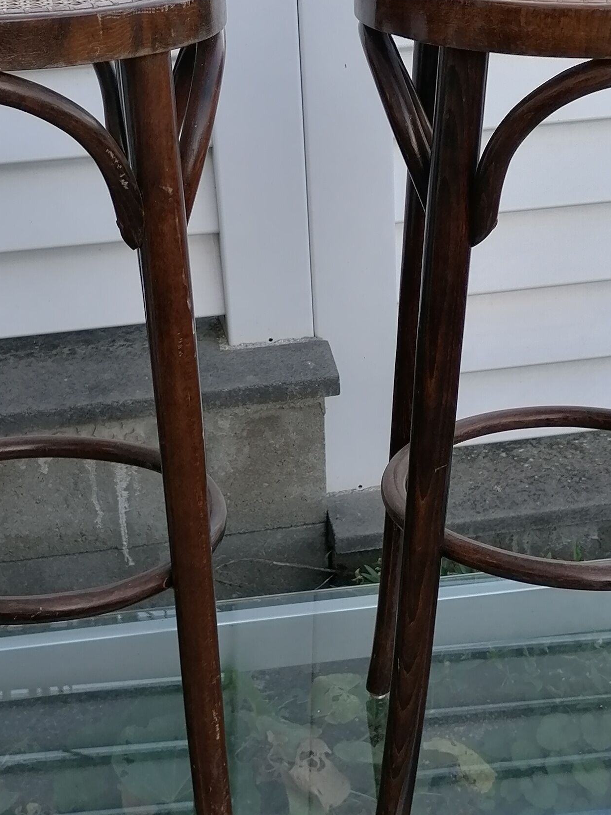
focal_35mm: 65
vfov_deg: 29.8
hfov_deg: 22.6
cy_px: 381
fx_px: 1530
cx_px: 302
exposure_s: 1/100
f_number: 1.8
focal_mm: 4.75
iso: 50
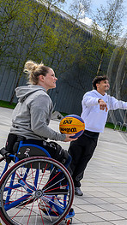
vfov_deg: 34.7
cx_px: 195
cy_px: 87
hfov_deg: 17.8
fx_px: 359
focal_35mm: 60
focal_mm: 26
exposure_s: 1/1600
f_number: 5.6
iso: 500
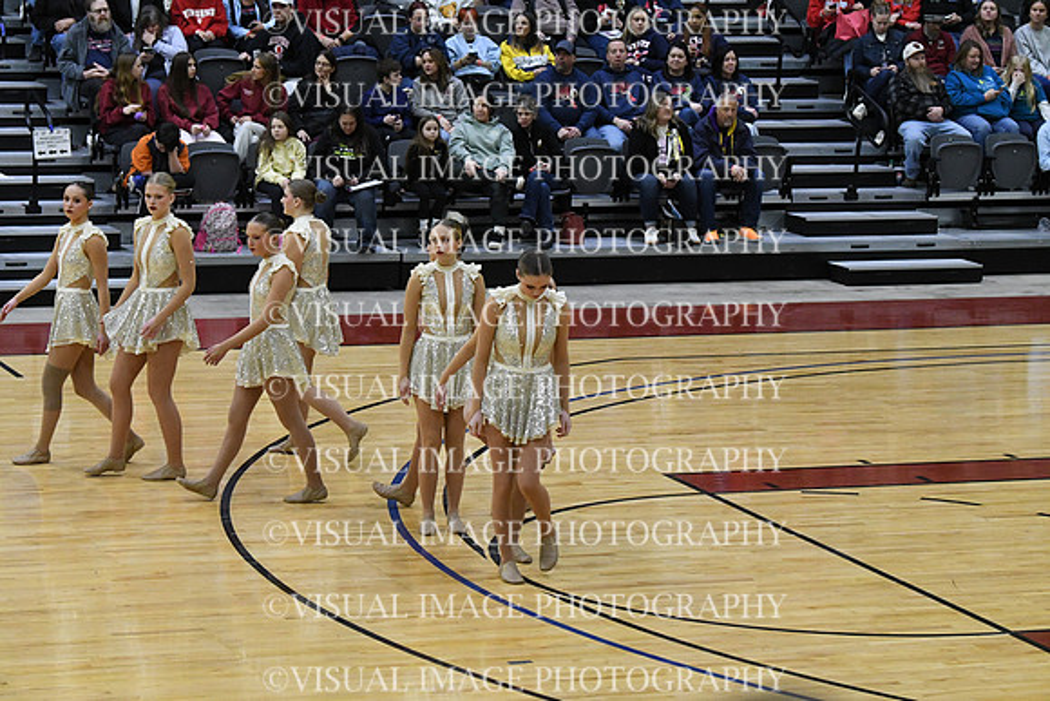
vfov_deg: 10.8
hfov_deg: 16.1
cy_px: 350
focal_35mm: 127
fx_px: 3705
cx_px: 525
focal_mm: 85
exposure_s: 1/500
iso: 5000
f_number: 4
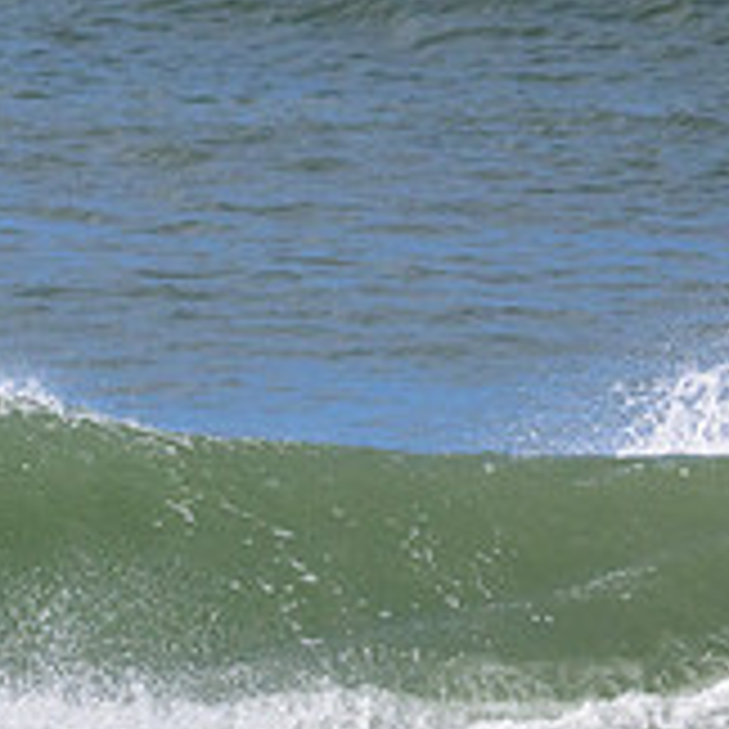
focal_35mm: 1682
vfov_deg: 1.0
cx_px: -557
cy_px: 664
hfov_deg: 1.0
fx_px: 40076
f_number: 10
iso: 720
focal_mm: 420
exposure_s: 1/2000
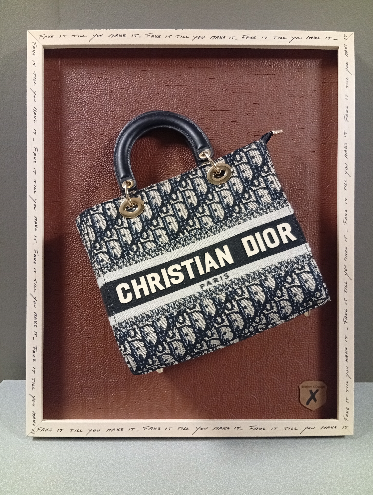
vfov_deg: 65.2
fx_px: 387
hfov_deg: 51.5
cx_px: 186
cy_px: 248
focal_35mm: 27
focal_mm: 3.84
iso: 399
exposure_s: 1/33.3
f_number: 1.8
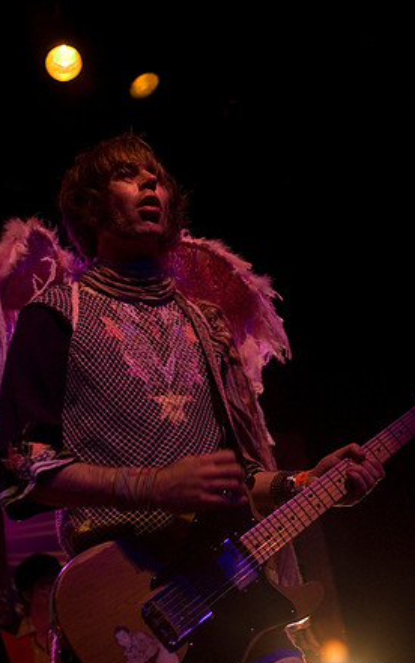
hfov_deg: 23.8
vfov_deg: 37.2
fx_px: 986
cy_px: 337
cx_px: 202
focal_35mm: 55
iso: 800
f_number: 2.8
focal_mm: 35
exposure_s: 1/125
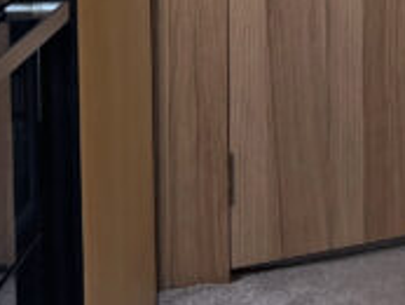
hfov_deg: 12.6
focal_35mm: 154
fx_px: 1803
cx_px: 457
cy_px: -272
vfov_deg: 9.1
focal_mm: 5.7
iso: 125
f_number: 1.5
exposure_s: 1/114
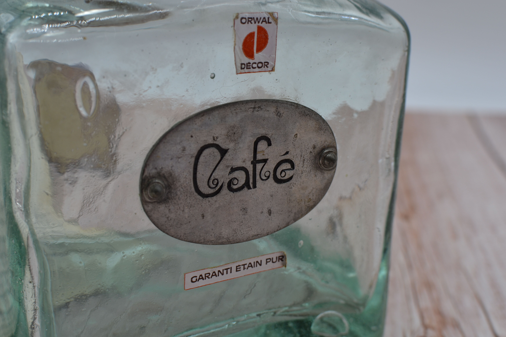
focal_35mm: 52
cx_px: 253
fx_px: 738
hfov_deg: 37.9
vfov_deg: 25.8
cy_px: 168
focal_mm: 35
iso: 160
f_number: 5.6
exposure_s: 1/125
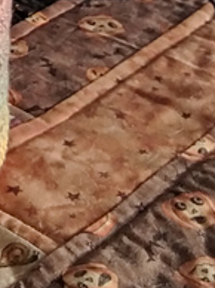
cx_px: -50
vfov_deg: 15.3
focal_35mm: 119
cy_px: -144
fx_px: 988
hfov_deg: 12.1
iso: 350
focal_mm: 3.7
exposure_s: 1/24
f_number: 2.2
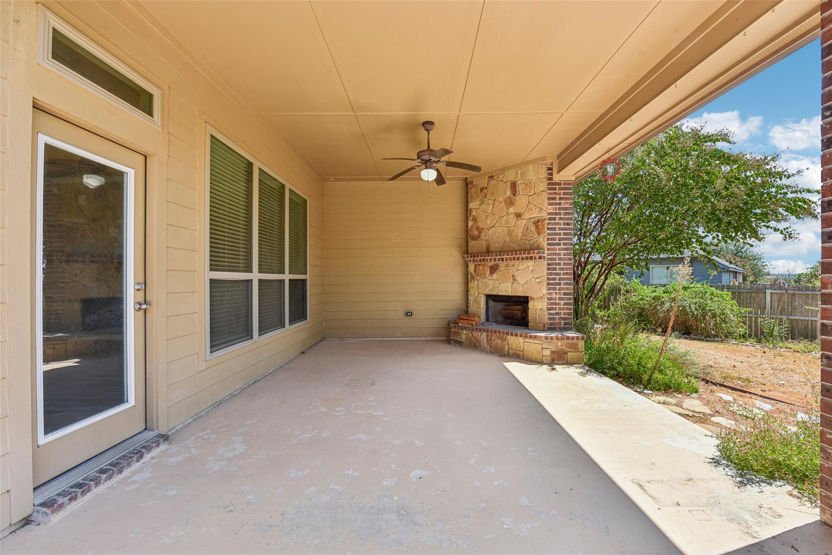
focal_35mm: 14
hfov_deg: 104.3
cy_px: 278
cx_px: 416
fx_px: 324
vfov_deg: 81.2
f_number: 8
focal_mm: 14
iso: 100
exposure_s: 1/125
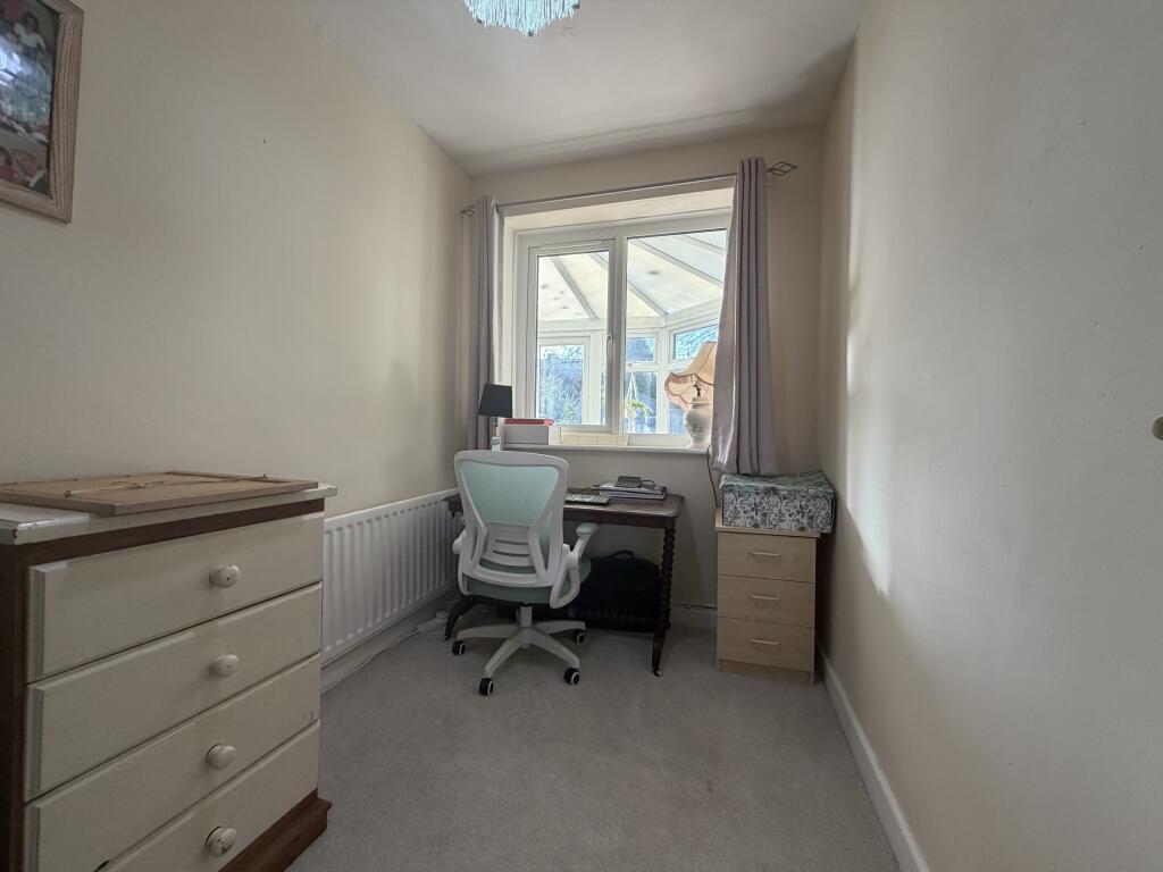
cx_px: 582
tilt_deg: +0.5
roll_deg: -0.6
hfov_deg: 102.1
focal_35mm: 14
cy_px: 436
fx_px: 470
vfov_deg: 85.7
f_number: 2.2
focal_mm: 2.22
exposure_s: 1/121
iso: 200
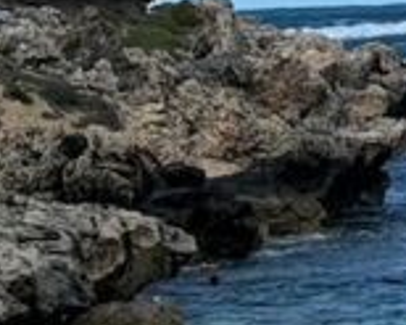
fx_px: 3747
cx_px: 1120
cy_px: 8
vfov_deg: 4.9
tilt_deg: +0.3
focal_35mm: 312
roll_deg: +1.9
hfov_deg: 5.9
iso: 64
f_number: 1.78
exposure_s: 1/6024
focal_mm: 6.76
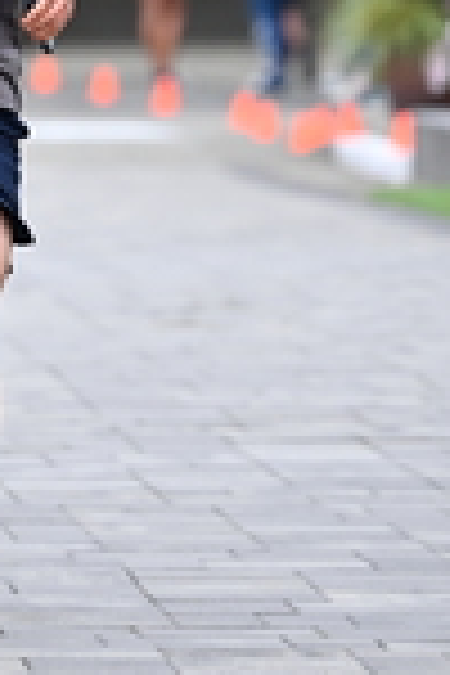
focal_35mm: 551
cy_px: -310
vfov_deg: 3.7
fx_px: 10330
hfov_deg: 2.5
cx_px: 38
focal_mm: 150
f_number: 2.8
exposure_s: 1/2000
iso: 640
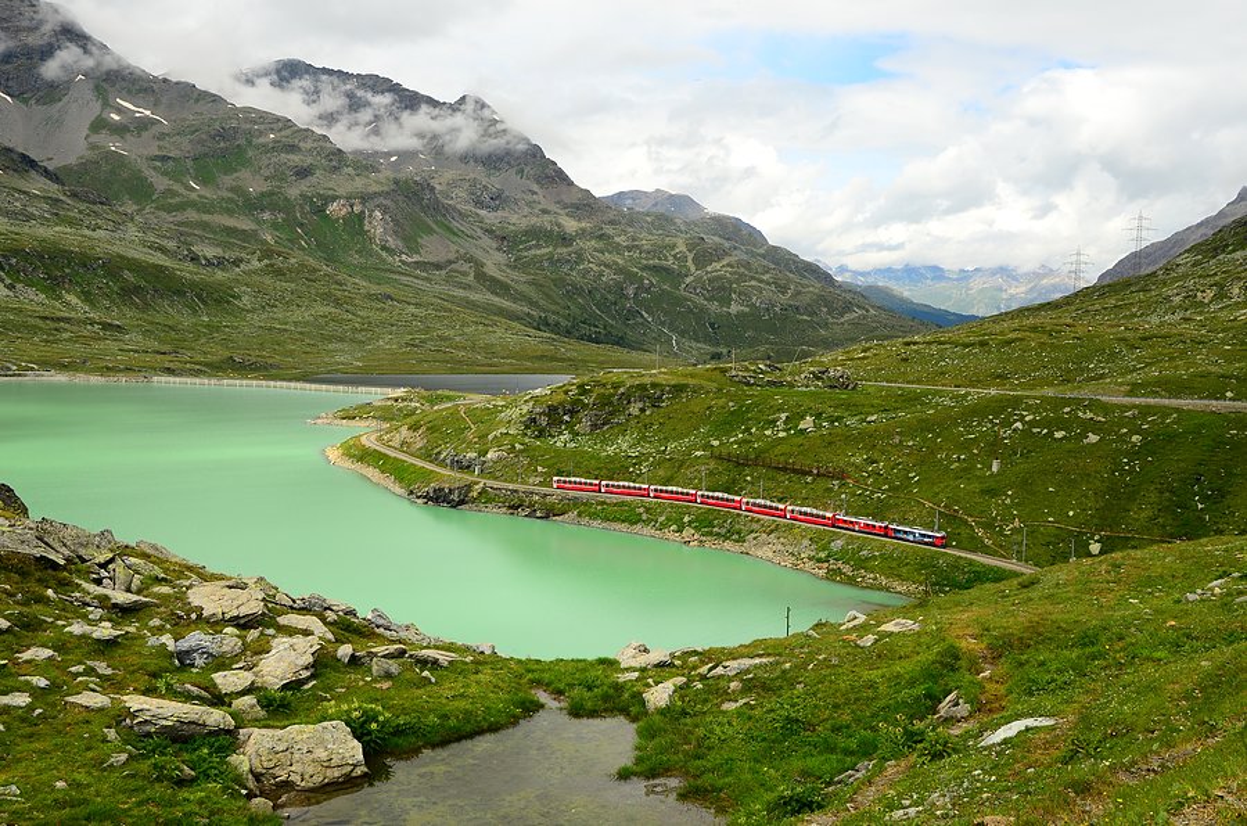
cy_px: 413
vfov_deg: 35.3
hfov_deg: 51.4
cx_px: 624
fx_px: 1296
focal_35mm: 38
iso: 100
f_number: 8
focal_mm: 25
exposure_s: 1/250
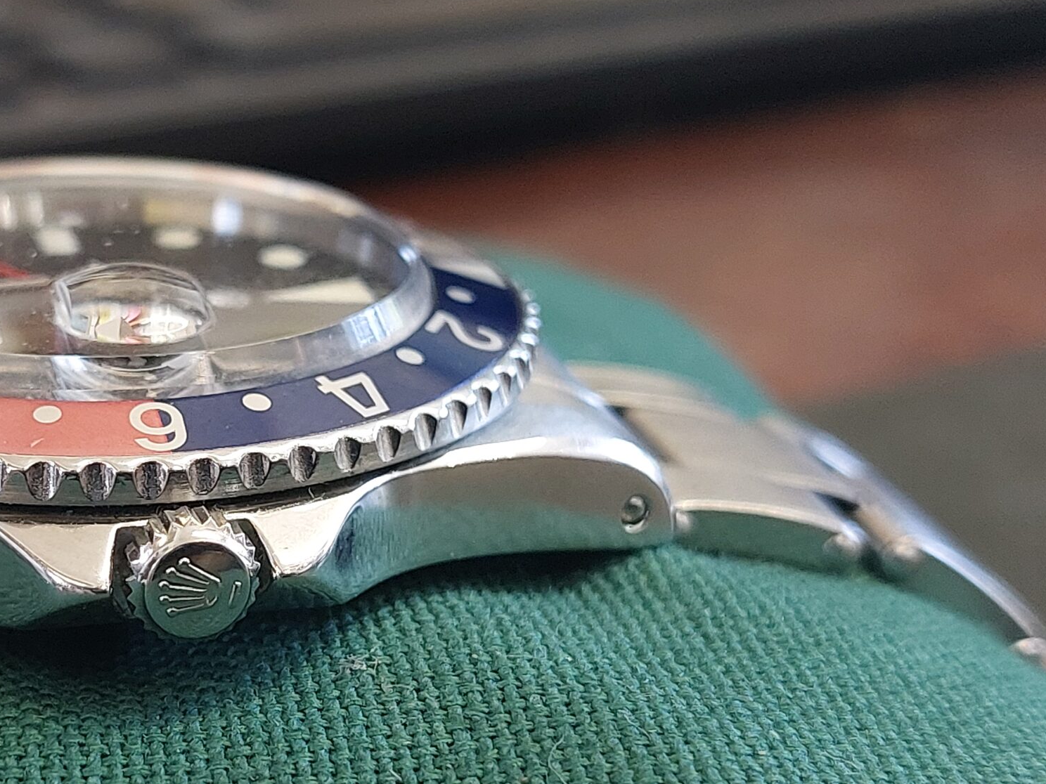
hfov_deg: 41.8
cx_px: 198
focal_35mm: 43
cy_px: 534
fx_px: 1299
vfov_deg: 33.3
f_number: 1.8
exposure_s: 1/50
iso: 200
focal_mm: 5.23
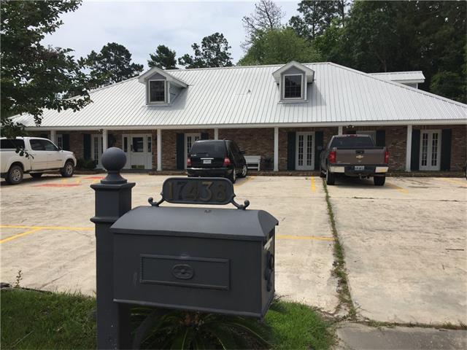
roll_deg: +0.9
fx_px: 391
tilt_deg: -5.5
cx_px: 234
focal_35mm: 29
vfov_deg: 48.2
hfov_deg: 61.7
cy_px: 175
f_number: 2.2
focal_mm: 4.15
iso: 32
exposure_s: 1/2825
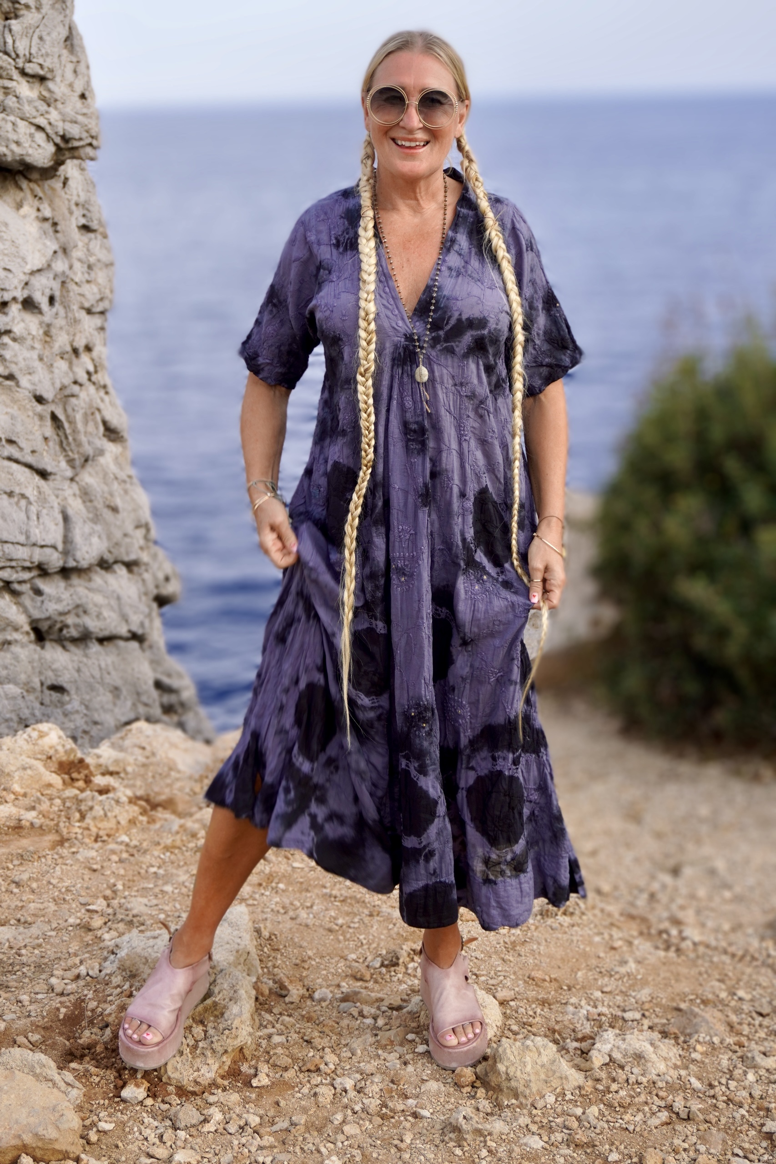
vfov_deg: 46.4
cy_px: 582
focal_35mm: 42
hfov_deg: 31.9
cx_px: 388
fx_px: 1358
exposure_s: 1/320
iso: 100
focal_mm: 28
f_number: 5
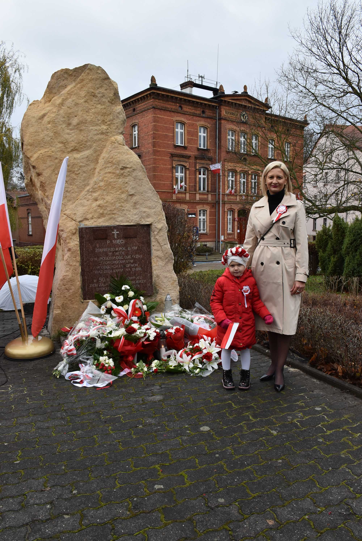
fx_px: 406
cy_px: 270
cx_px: 181
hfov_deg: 48.0
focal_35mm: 27
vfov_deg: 67.3
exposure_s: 1/200
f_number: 7.1
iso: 400
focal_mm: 18
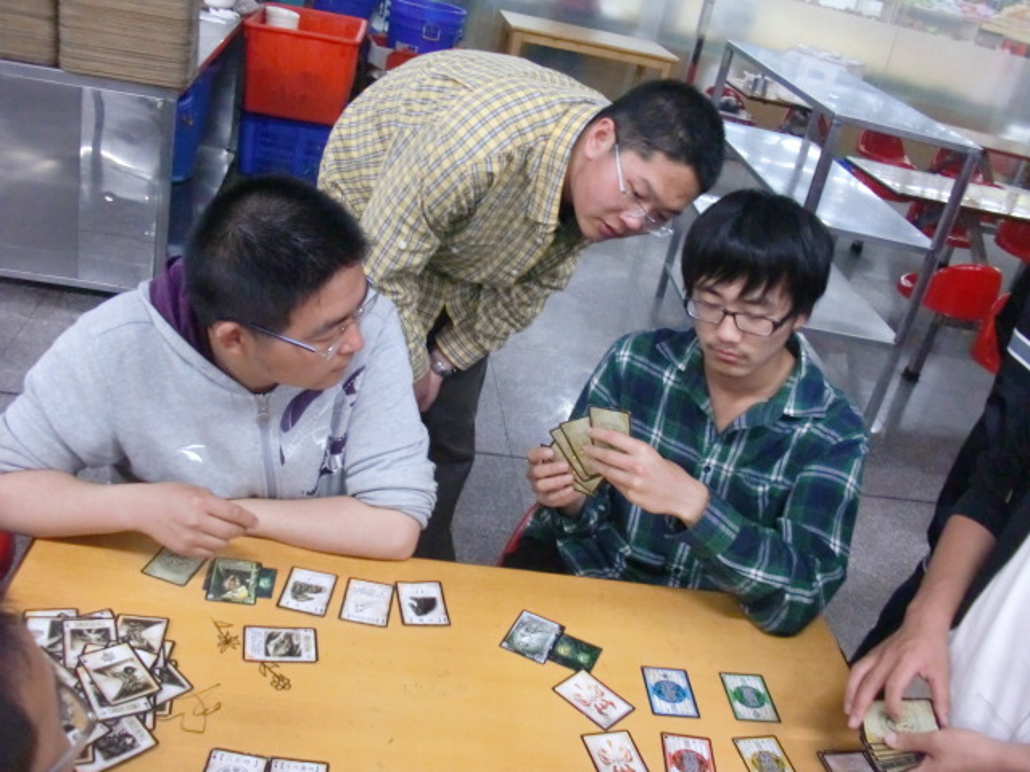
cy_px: 386
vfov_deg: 39.7
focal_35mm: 36
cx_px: 515
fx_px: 1071
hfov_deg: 51.4
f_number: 2.8
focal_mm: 6.3
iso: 1000
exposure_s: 1/60
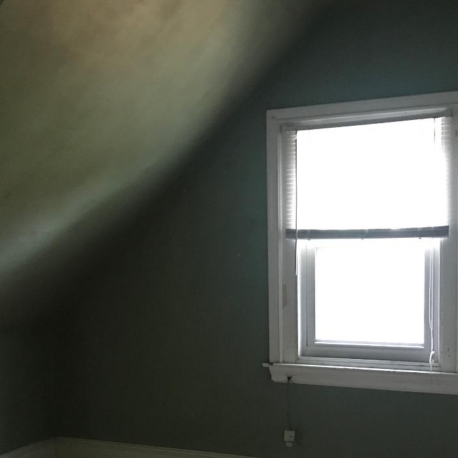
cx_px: 219
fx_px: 763
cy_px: 339
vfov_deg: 32.8
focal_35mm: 51
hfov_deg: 33.4
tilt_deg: -6.0
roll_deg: +1.9
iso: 100
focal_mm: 3.99
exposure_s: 1/9
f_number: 1.8
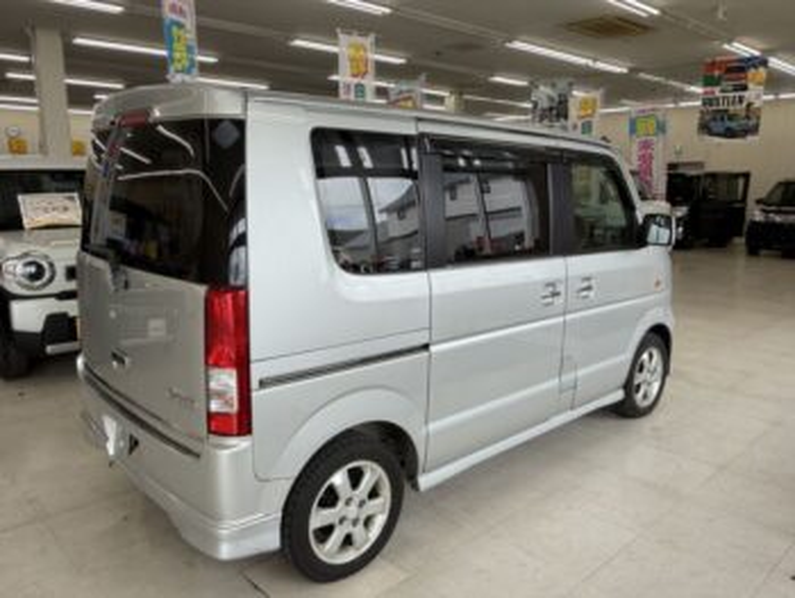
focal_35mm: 27
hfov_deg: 65.3
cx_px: 398
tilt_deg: -10.5
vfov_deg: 51.4
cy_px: 299
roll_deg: +0.0
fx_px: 621
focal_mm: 2.22
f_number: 2.2
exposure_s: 1/129
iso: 40
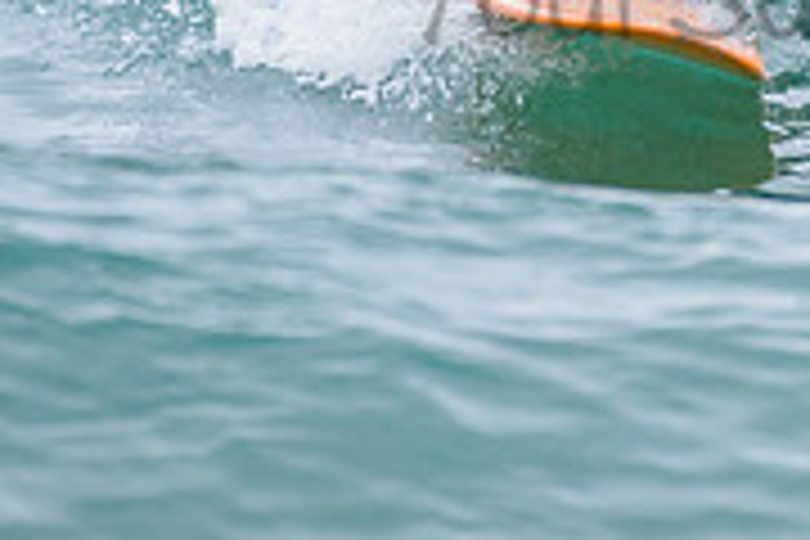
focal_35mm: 1977
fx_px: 44479
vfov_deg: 0.7
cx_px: 775
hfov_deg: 1.0
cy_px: -259
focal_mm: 500
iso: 320
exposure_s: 1/1250
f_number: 5.6
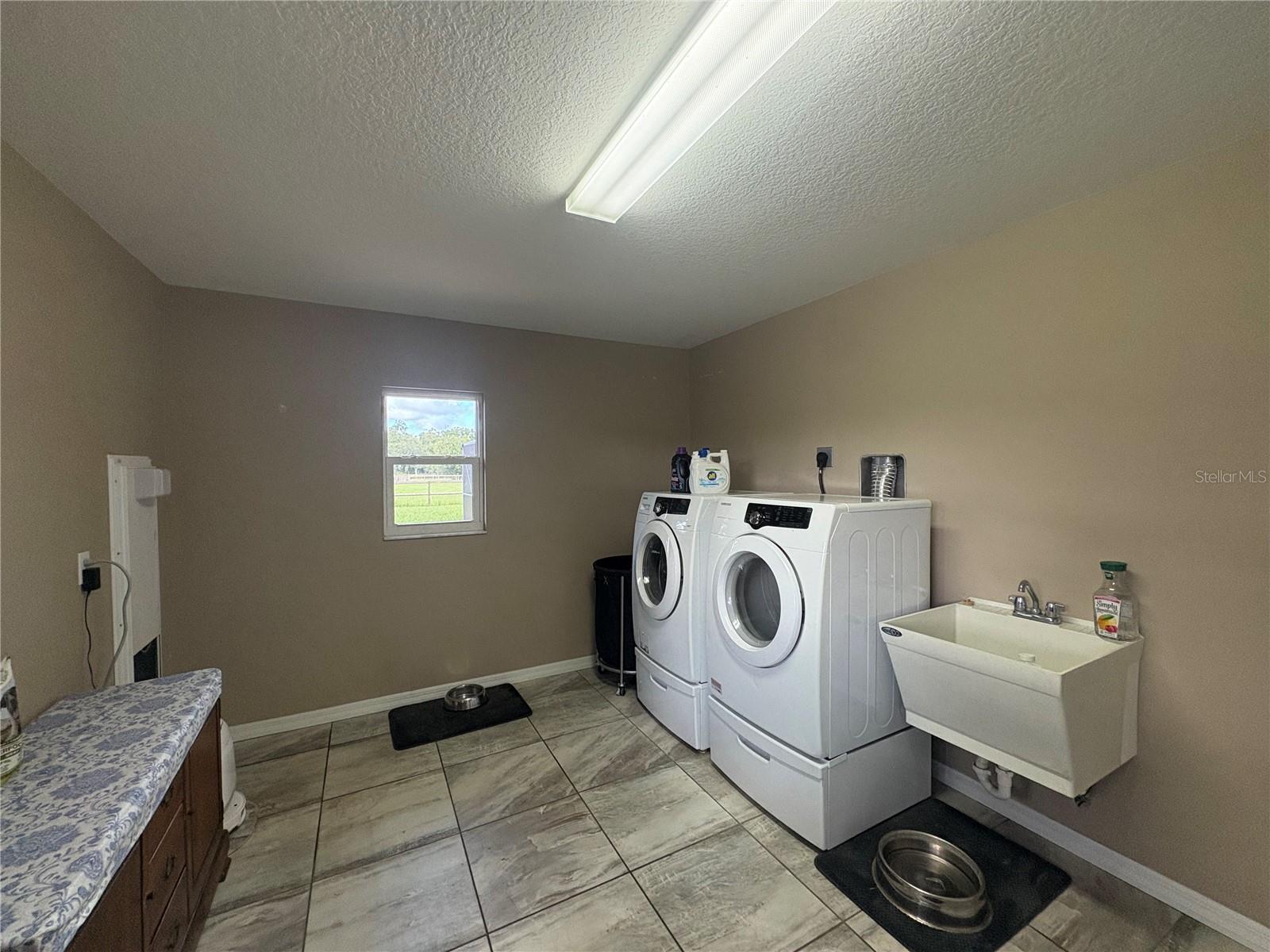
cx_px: 635
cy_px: 476
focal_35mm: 14
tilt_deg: -0.5
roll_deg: +1.2
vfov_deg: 85.7
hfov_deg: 102.1
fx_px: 514
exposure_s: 1/120
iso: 250
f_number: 2.2
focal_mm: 2.22
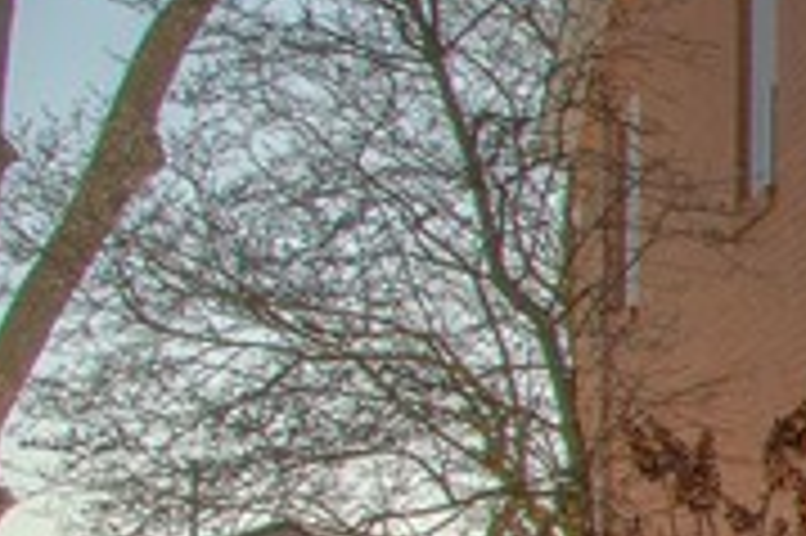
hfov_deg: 14.5
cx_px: 1941
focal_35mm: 91
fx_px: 2035
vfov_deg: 14.6
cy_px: 626
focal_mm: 10
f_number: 13
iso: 400
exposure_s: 1/25
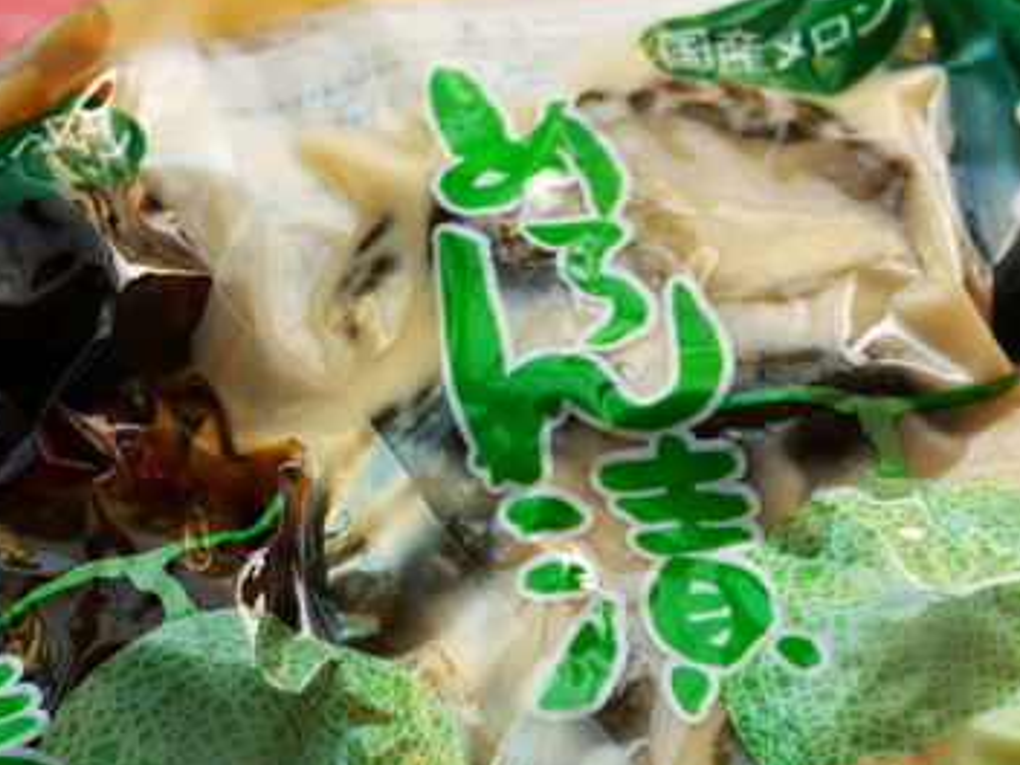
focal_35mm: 91
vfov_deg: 16.2
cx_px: 580
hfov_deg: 21.5
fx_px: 2681
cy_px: 513
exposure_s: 1/60
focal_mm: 20
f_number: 2.8
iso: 125
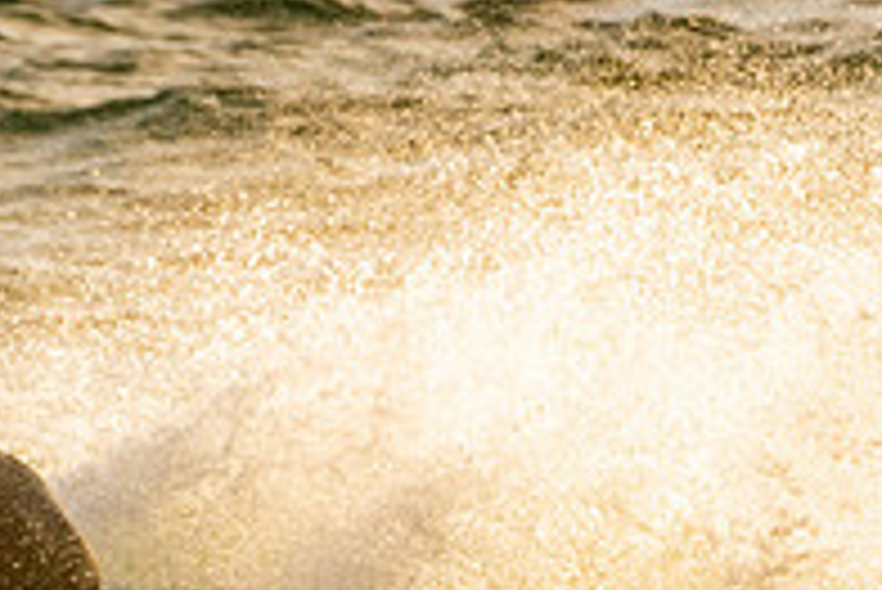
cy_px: 758
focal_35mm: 1815
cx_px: 108
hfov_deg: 1.1
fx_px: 44499
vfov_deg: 0.8
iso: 320
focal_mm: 500
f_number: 5.6
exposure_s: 1/500
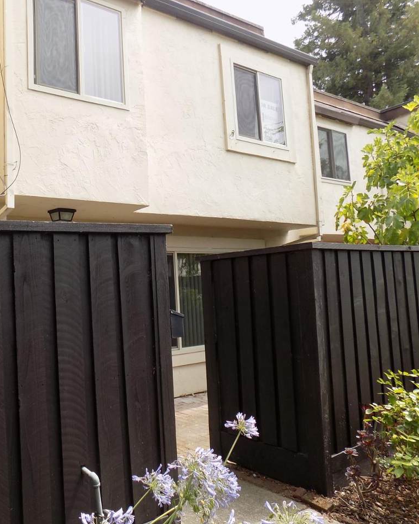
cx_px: 108
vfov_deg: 58.8
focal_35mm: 30
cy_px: 262
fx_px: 465
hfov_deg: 46.8
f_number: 3.1
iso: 80
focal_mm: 4
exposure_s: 1/250
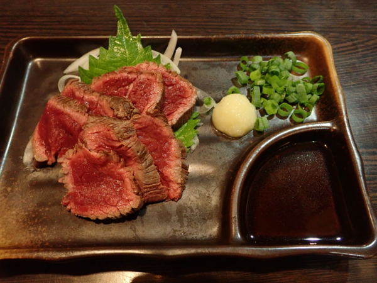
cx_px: 188
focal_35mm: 30
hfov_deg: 60.0
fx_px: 327
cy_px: 142
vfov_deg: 46.8
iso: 800
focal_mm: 5.5
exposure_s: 1/15
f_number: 2.3
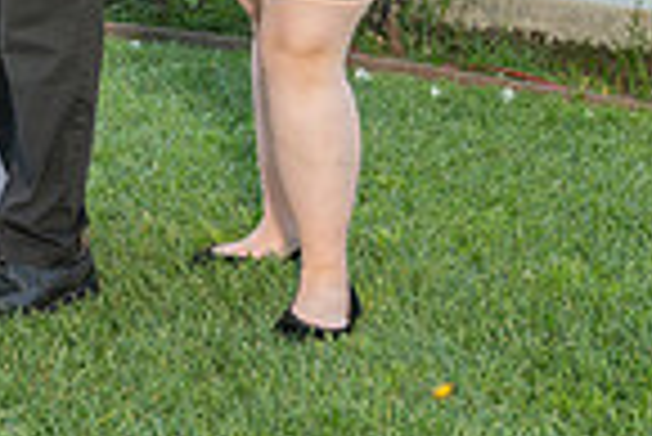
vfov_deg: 9.5
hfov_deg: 14.2
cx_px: -297
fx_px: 2466
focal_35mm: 136
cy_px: -402
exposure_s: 1/200
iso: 200
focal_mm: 34
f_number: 6.3
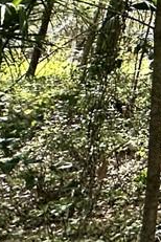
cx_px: 758
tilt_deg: +12.8
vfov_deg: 18.6
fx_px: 677
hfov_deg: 6.8
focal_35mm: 101
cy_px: -84
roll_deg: -1.4
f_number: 2.2
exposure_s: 1/483
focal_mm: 2.22
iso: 40
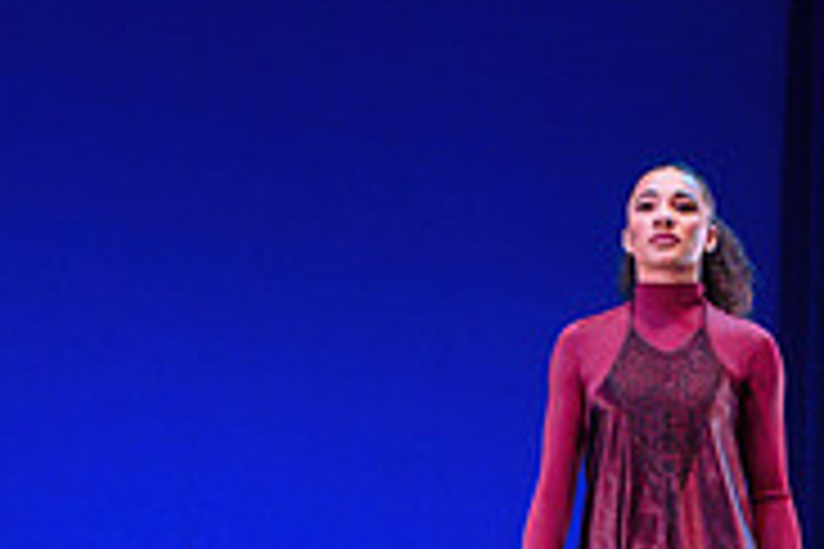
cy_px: 731
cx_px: 495
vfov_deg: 8.8
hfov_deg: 13.4
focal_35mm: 153
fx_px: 3502
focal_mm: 48
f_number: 2.8
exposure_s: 1/250
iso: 2500
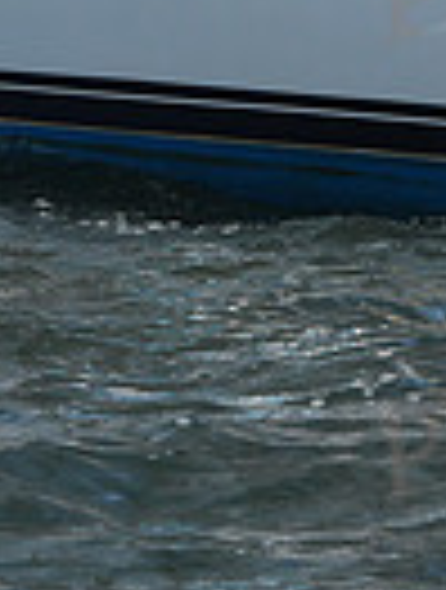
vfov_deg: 4.2
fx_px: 7984
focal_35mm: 467
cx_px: 149
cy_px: -245
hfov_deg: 3.2
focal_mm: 110
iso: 320
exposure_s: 1/1000
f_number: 10
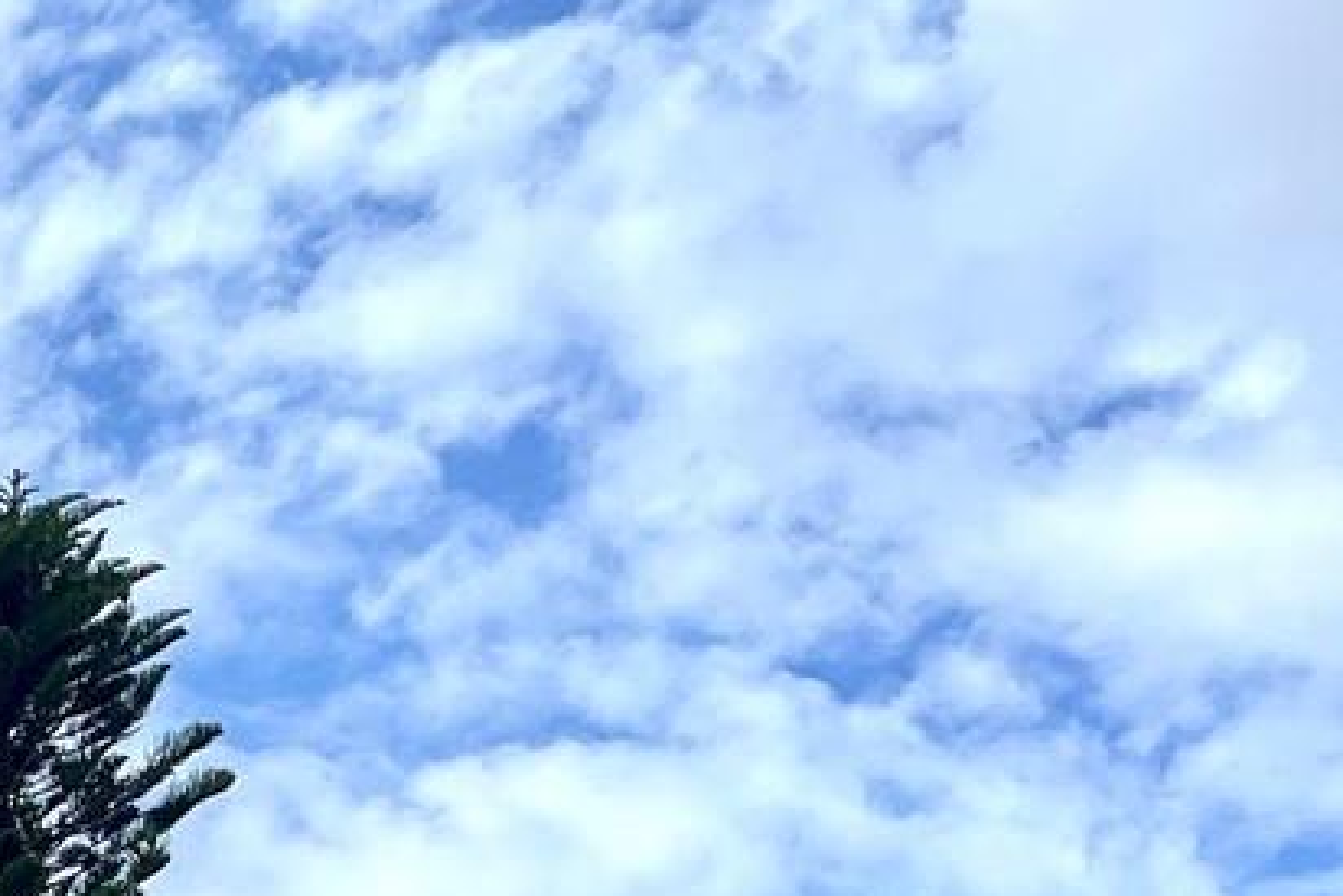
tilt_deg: +7.2
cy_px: 1877
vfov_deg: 11.5
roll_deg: -1.4
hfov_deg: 16.2
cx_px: -1134
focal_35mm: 105
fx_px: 3918
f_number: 1.6
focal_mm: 5.1
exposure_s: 1/9901
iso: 50
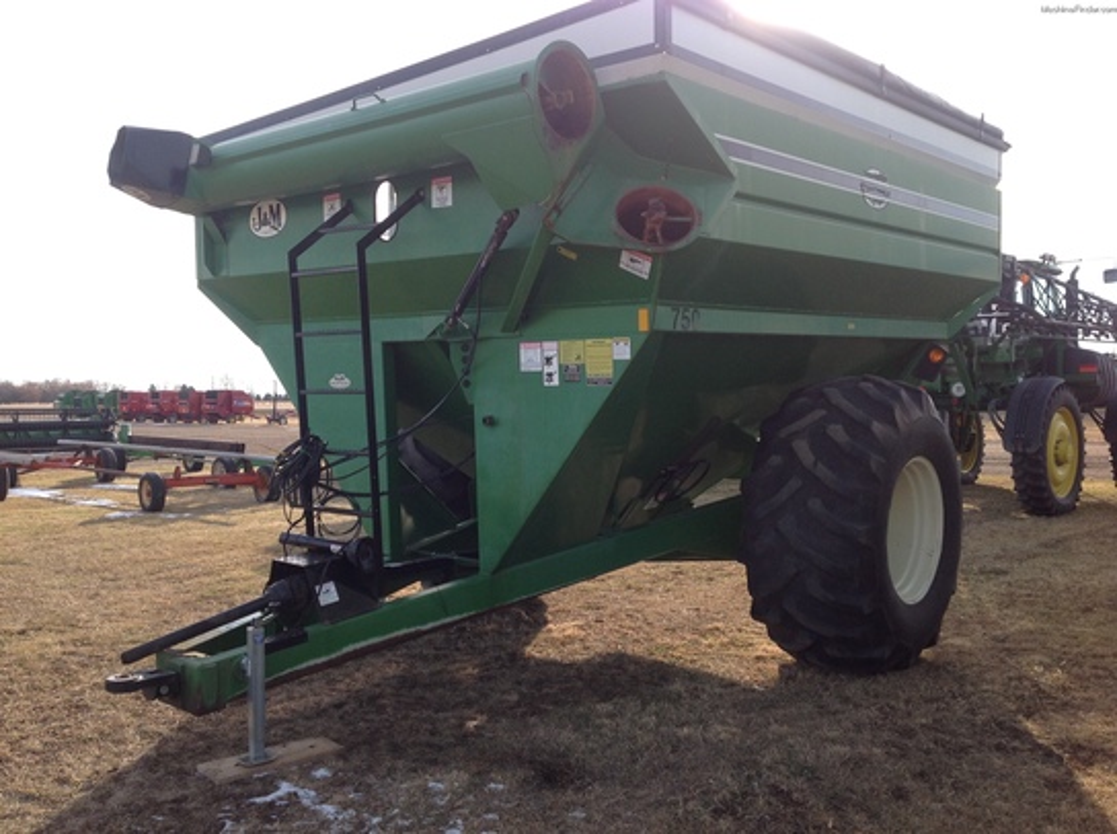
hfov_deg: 52.7
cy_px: 417
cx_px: 558
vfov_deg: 40.6
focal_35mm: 35
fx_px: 1127
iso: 50
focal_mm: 4.28
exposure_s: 1/581
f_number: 2.4
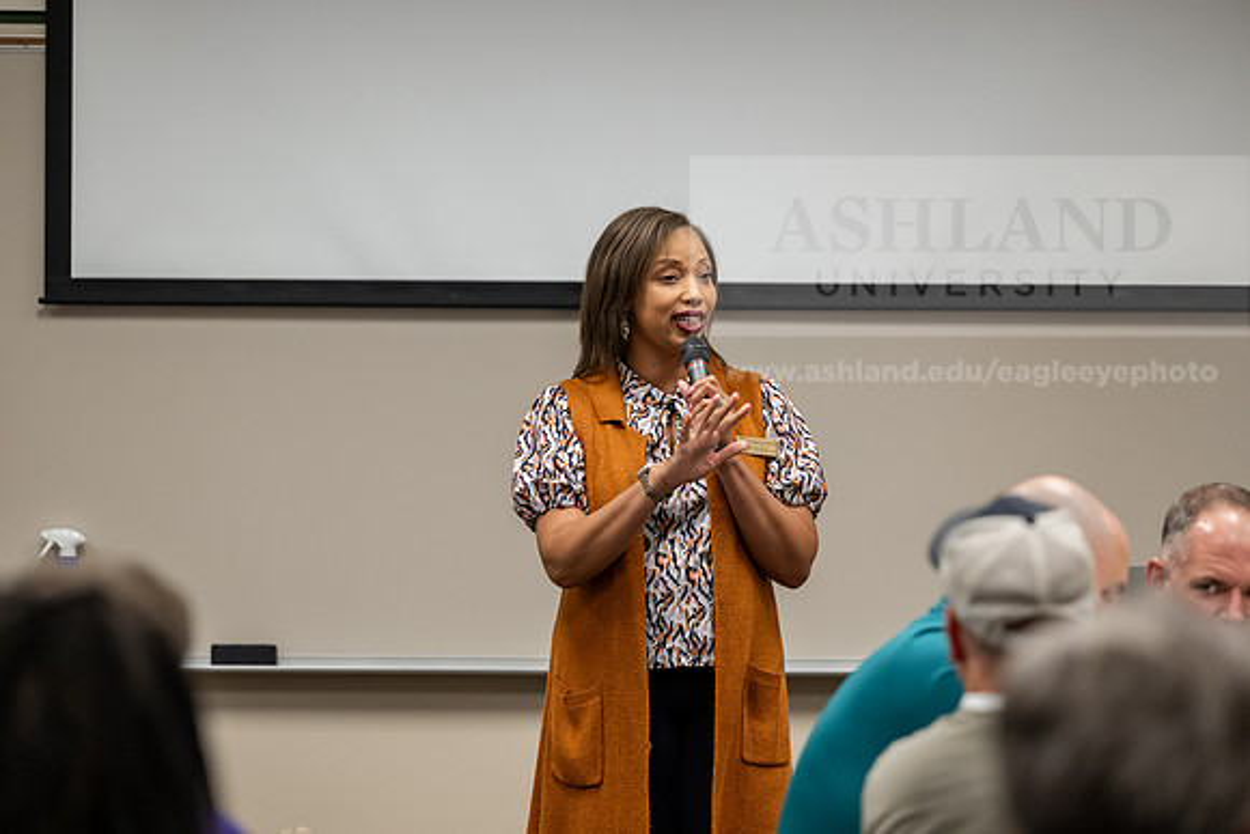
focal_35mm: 150
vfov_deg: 9.2
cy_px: 417
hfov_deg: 13.7
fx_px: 5209
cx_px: 625
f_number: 3.2
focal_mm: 150
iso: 2000
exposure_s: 1/200
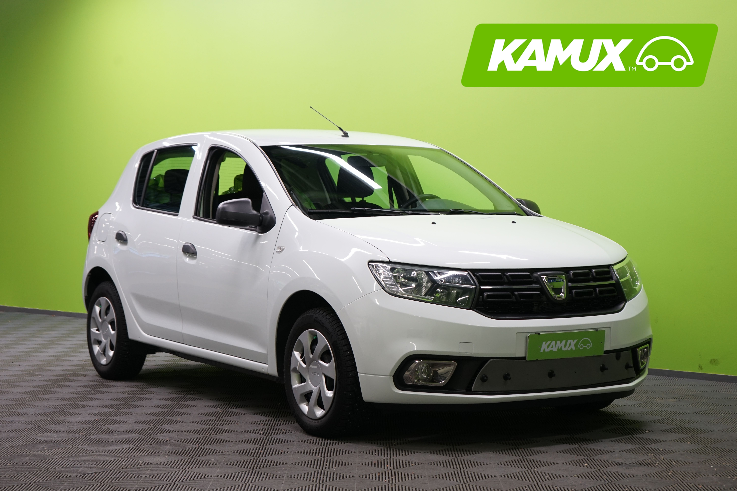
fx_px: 1433
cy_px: 246
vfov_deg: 19.5
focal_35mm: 70
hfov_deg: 28.8
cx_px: 368
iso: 640
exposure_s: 1/50
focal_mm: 70
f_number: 5.6
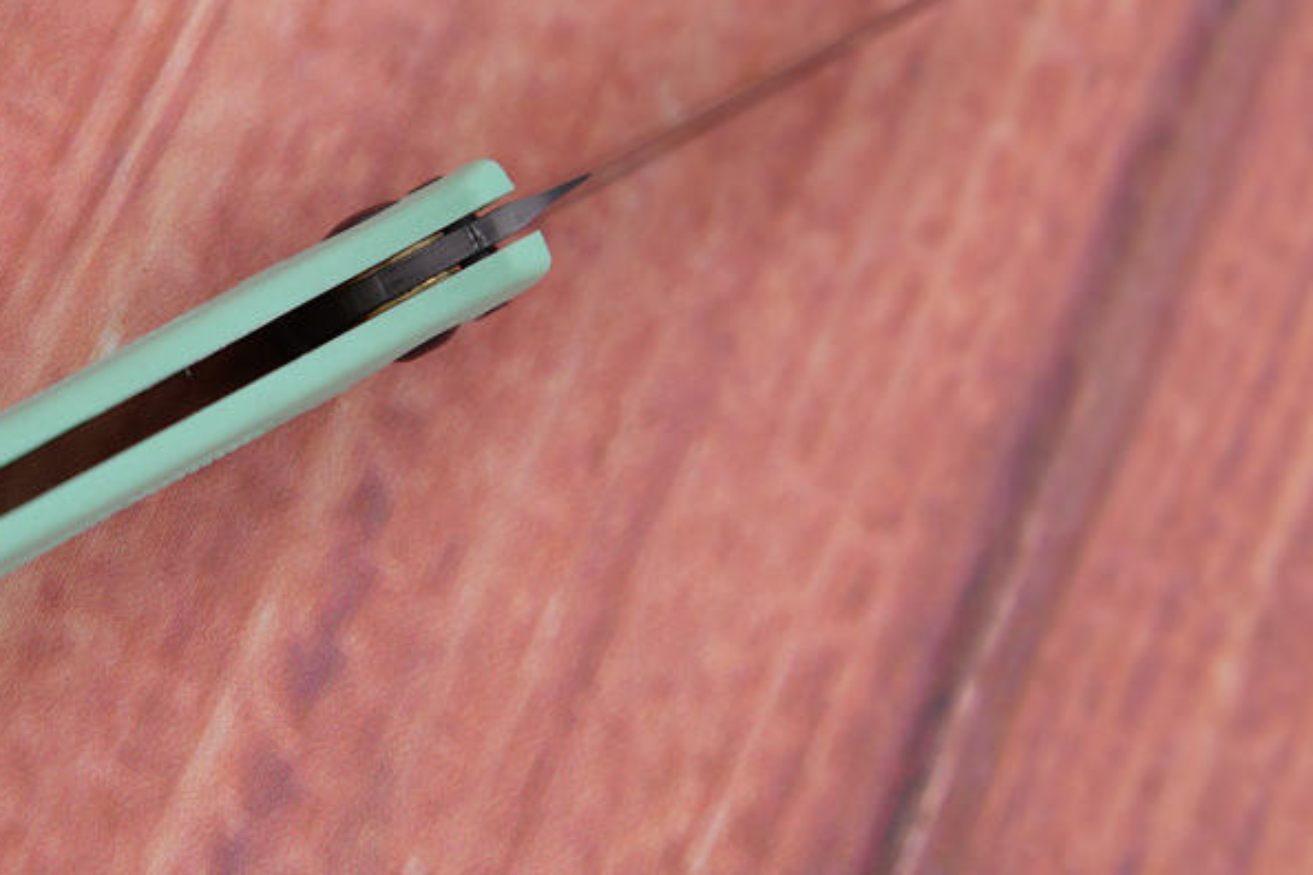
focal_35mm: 202
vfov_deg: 6.8
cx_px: 314
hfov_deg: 10.2
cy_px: 321
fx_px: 7367
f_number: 8
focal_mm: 120
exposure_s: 1/80
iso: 200
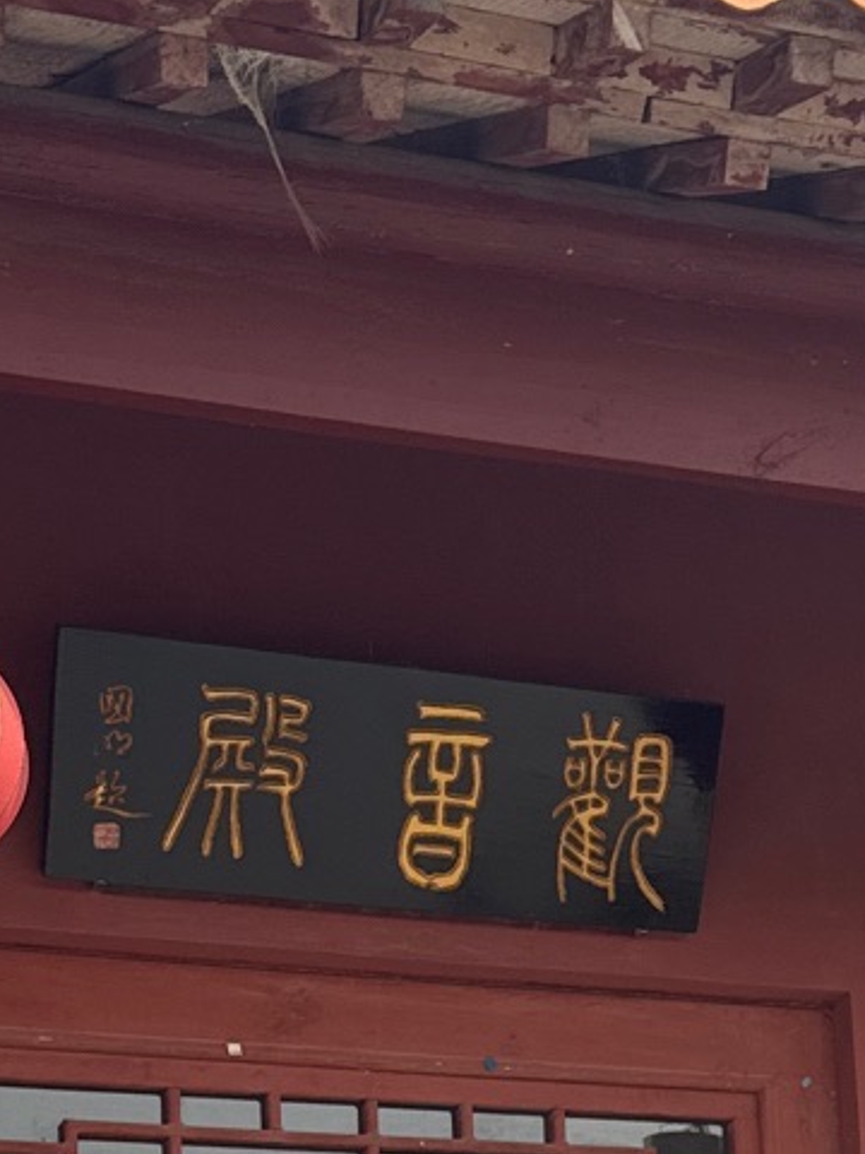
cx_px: 935
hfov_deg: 14.5
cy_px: 1507
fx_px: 3332
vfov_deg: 18.3
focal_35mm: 100
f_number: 1.78
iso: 80
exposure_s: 1/3096
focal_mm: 6.76
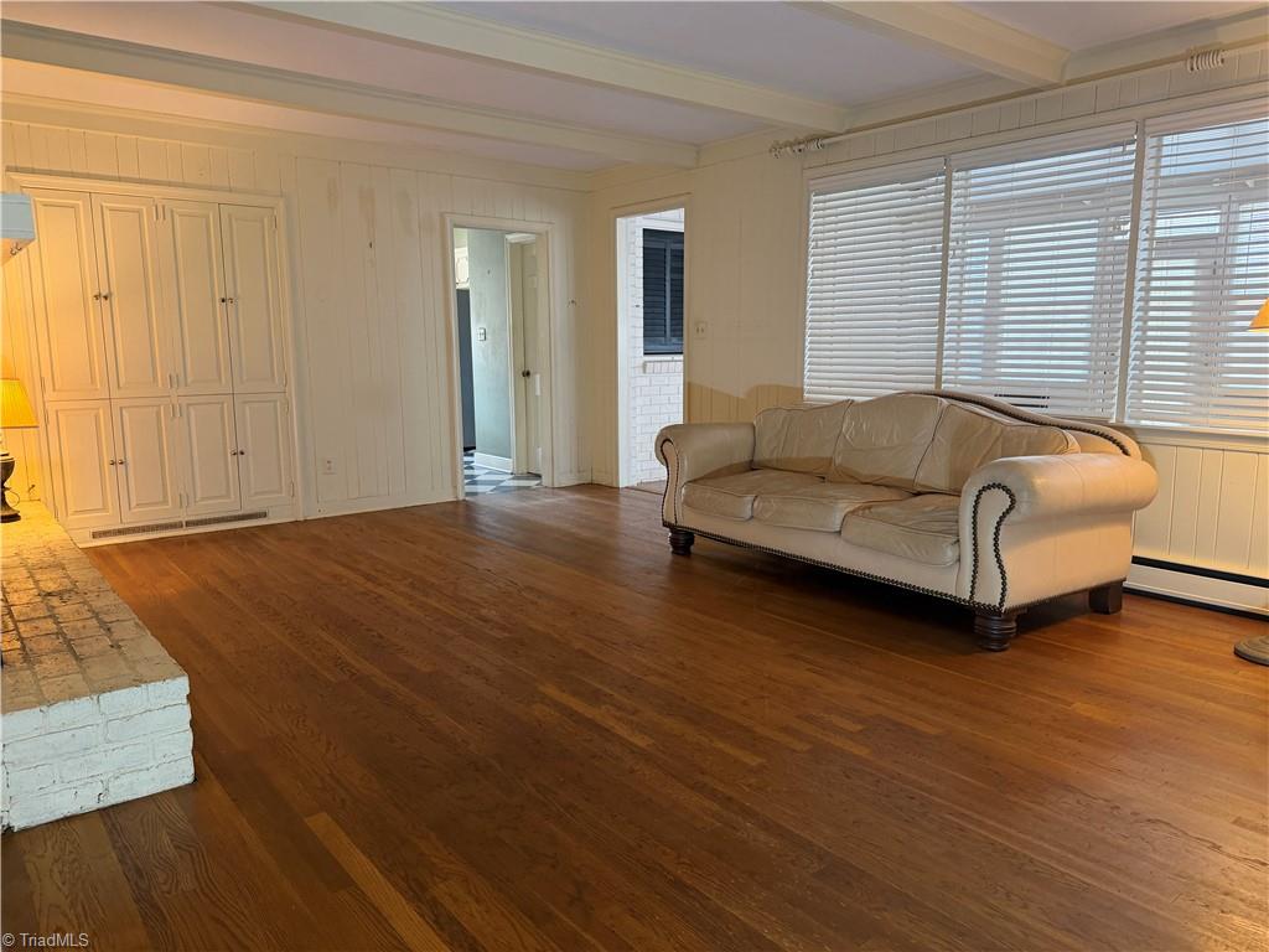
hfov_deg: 71.6
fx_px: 880
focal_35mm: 24
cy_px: 476
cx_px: 634
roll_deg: +0.9
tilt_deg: -7.8
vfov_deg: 56.8
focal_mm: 6.76
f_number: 1.78
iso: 250
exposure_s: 1/50
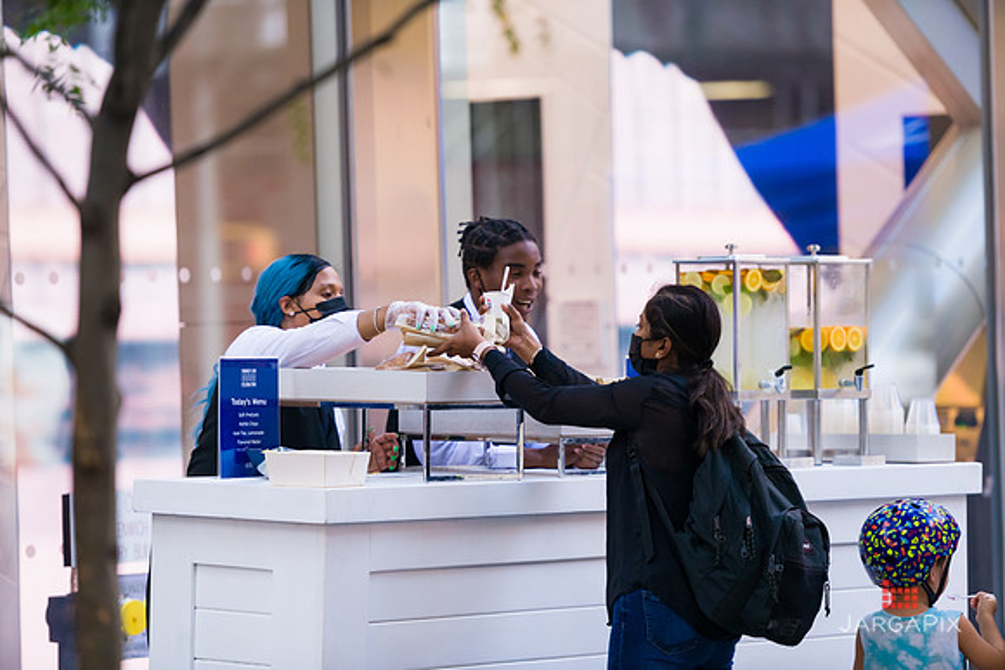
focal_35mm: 180
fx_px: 5026
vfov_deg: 7.6
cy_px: 335
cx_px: 502
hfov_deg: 11.4
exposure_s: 1/640
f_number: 3.2
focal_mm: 180
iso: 800
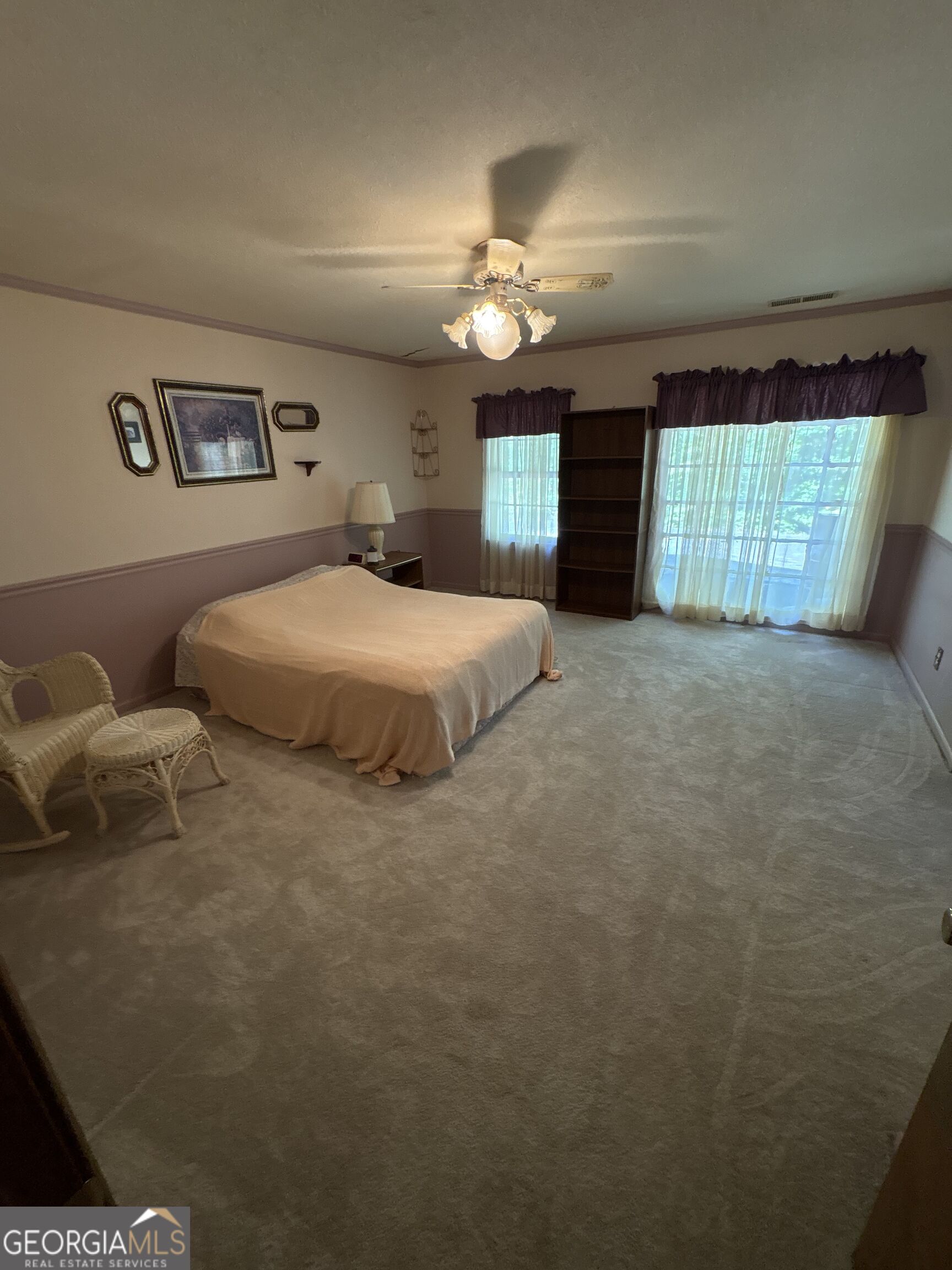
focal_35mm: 14
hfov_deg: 85.7
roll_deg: +1.7
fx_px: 513
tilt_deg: -19.8
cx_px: 476
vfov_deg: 102.1
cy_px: 635
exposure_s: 1/60
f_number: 2.2
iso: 320
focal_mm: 2.22
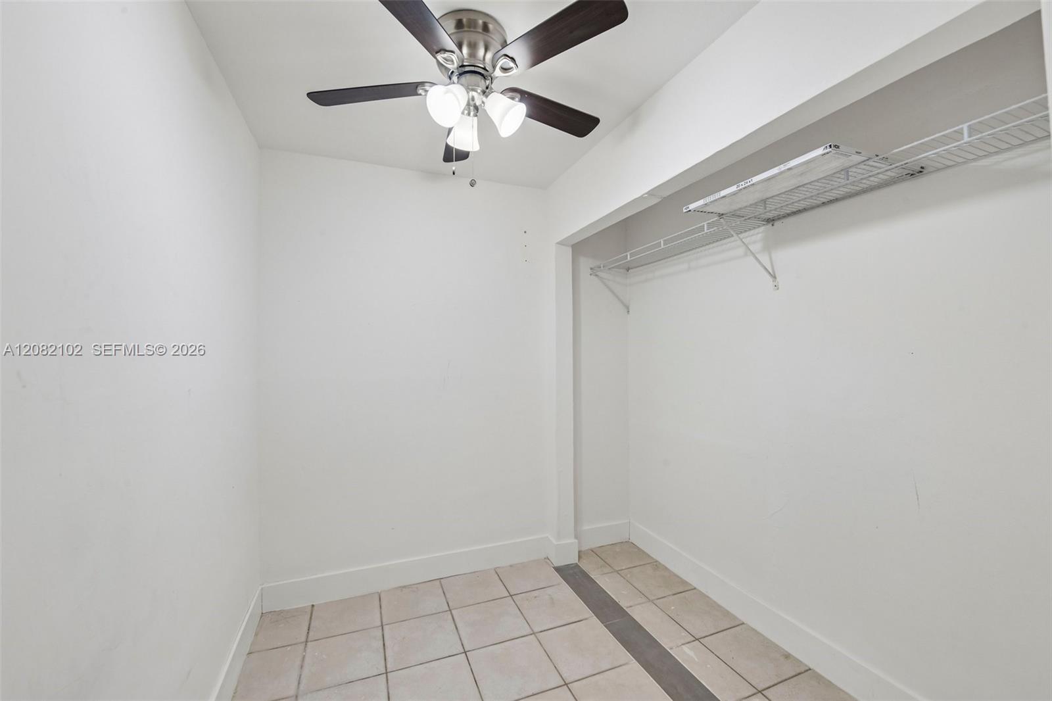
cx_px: 526
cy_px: 350
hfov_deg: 104.3
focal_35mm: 14
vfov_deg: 81.2
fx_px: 409
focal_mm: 14
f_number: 9
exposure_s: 1/6
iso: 200
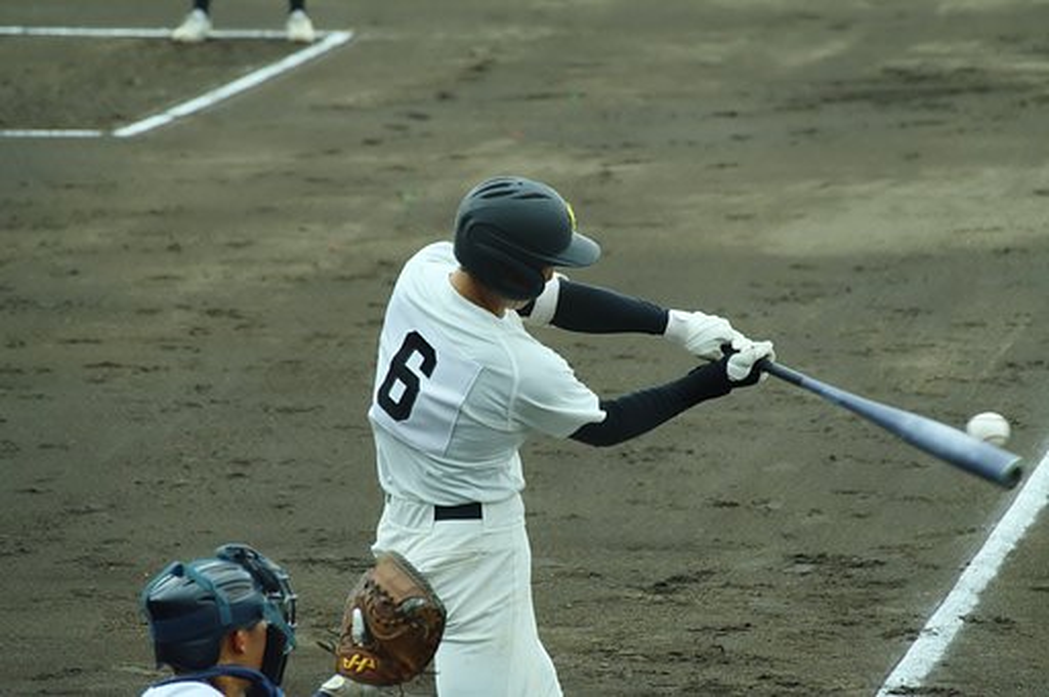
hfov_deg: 6.0
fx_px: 10040
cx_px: 524
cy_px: 348
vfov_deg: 4.0
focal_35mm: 345
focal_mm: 230
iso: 3200
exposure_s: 1/1250
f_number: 7.1
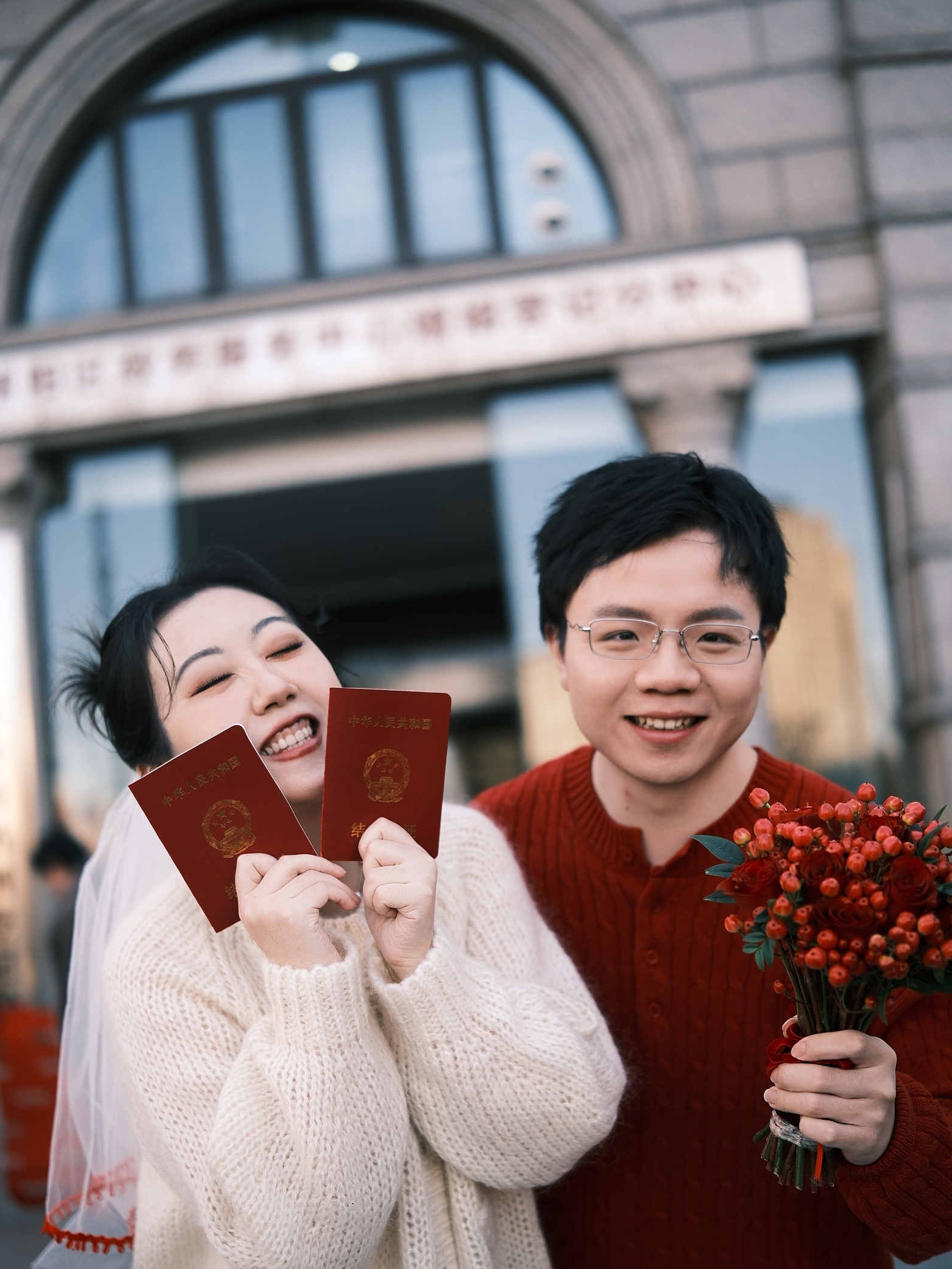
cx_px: 481
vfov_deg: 42.0
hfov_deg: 32.2
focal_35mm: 45
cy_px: 686
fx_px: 1650
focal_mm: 27
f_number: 1.2
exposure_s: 1/2000
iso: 250
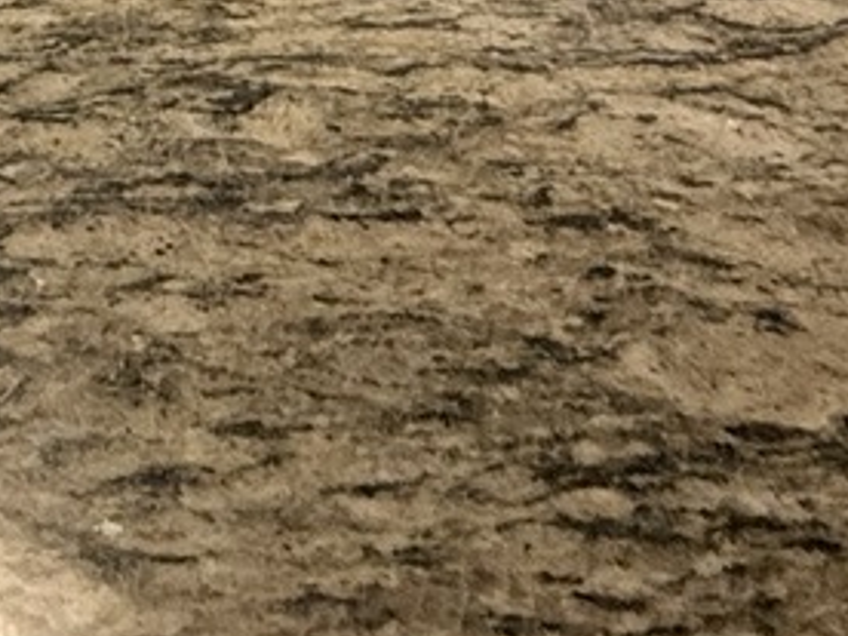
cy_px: -854
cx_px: 163
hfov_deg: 26.2
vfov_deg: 14.3
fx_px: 1788
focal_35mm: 73
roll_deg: -0.6
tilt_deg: -2.0
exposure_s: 1/60
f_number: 2.2
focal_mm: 2.22
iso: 500
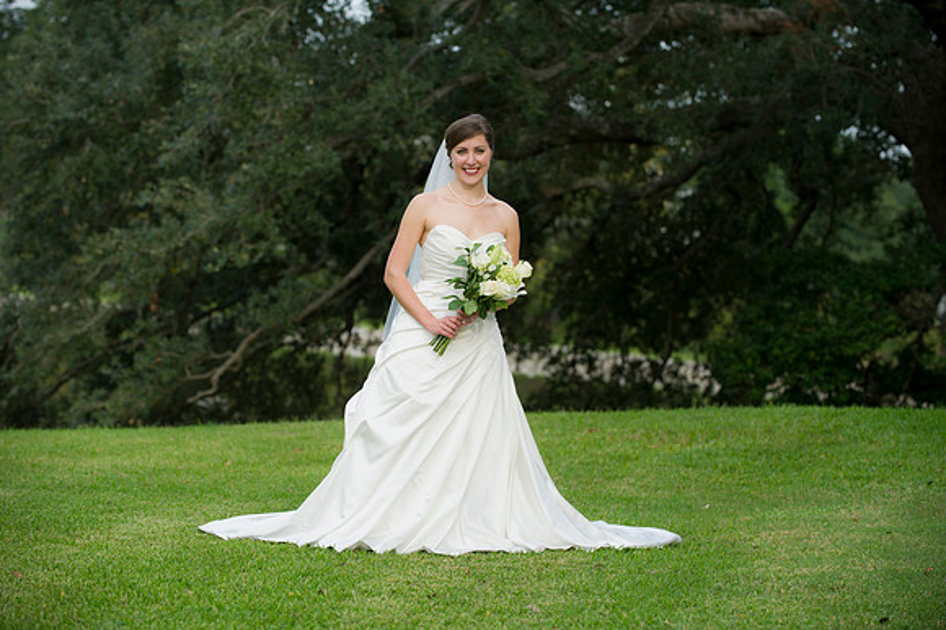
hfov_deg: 19.5
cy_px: 315
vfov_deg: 13.0
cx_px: 473
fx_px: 2757
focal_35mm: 105
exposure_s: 1/640
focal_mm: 105
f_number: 3.5
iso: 320
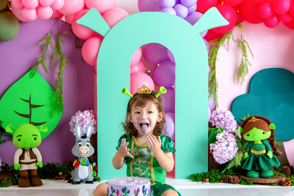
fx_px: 441
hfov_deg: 36.7
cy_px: 116
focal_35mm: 54
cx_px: 119
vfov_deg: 25.0
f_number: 4.5
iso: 200
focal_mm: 42
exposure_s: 1/125
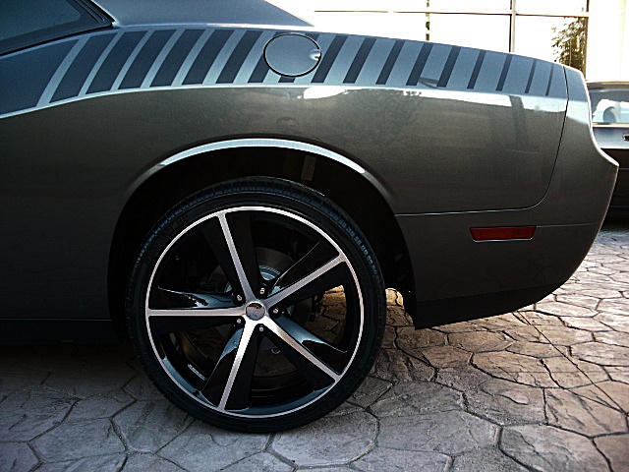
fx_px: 654
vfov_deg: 39.7
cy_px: 236
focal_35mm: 36
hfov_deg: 51.4
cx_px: 314
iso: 200
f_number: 2.8
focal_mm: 6.3
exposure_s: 1/100
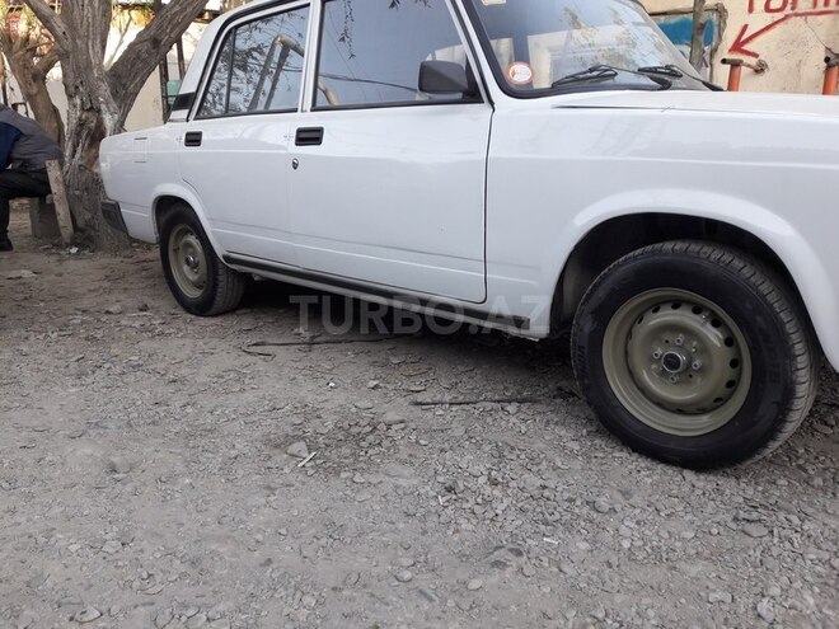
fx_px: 679
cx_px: 420
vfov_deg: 49.7
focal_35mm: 28
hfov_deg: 63.4
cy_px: 314
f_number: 1.9
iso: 40
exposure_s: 1/160
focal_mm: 3.7
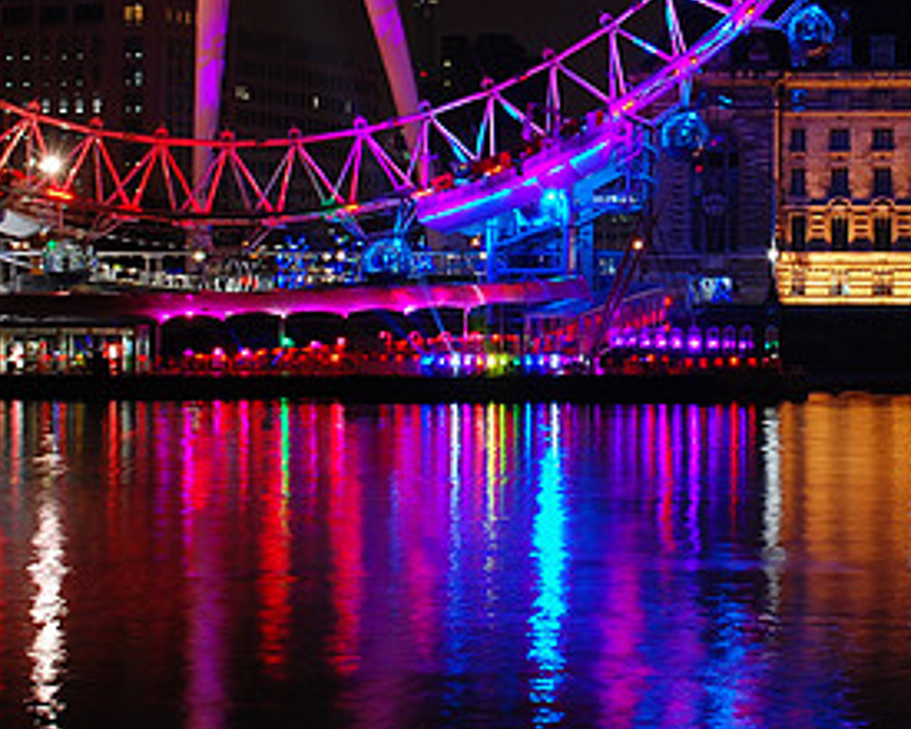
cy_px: 200
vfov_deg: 14.8
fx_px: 2804
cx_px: 633
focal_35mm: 104
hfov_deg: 18.4
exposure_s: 2
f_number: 8
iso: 200
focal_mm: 35
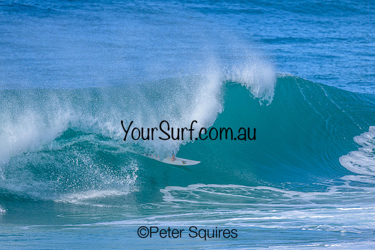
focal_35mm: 800
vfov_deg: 1.7
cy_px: 125
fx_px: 8335
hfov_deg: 2.6
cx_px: 188
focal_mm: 800
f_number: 6.3
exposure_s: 1/2000
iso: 500
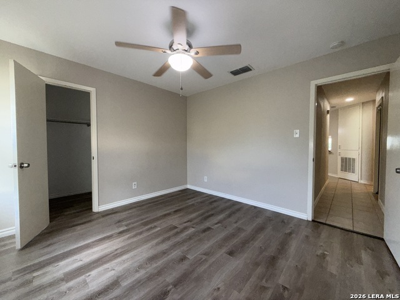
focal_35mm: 14
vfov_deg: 85.7
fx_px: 162
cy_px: 150
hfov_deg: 102.1
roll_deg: +0.6
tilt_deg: -0.9
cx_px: 200
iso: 200
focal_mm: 2.22
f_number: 2.2
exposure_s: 1/120
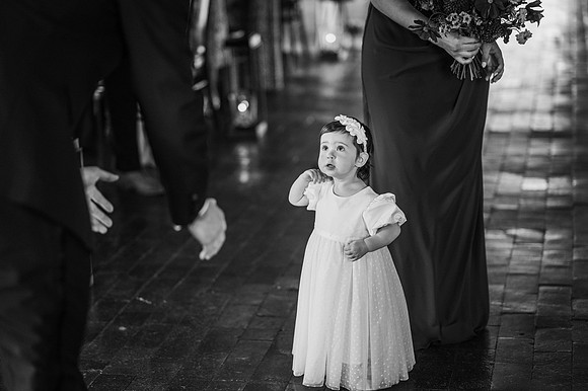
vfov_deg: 16.1
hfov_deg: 23.9
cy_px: 196
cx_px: 294
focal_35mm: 85
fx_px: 1387
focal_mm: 85
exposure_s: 1/200
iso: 720
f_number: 2
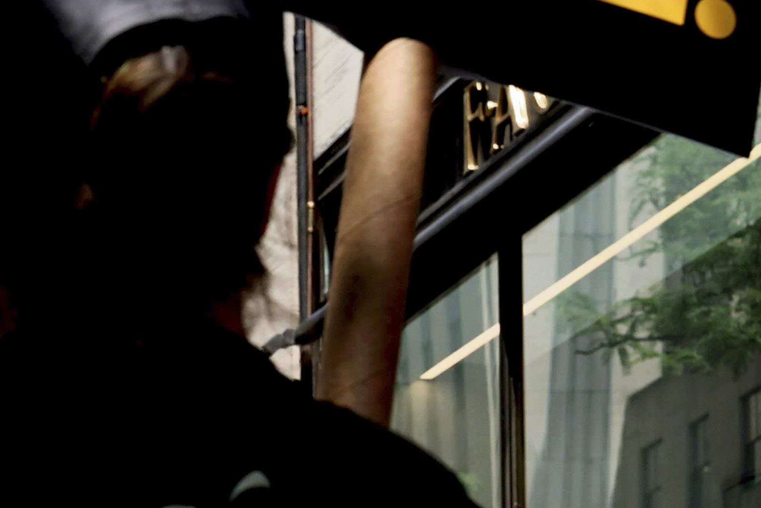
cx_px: -118
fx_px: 4165
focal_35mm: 197
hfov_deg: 10.3
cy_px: 484
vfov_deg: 7.0
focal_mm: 51
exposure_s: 1/400
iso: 200
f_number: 7.1
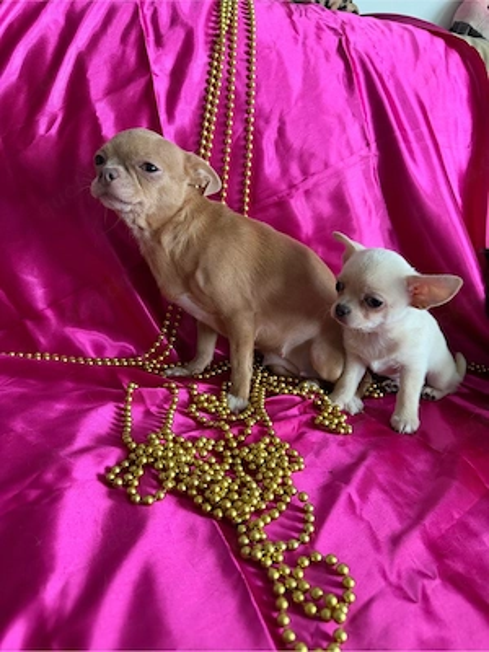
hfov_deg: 56.8
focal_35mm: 24
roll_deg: -9.0
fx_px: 452
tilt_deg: -21.2
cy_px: 326
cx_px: 244
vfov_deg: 71.6
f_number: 1.78
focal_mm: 6.76
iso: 200
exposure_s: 1/66
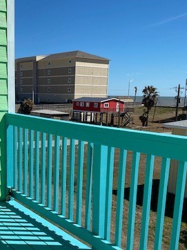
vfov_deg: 40.9
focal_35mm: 46
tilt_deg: -10.1
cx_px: 55
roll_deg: -1.2
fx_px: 332
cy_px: 158
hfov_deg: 31.1
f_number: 1.8
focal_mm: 4.25
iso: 32
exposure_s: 1/5236
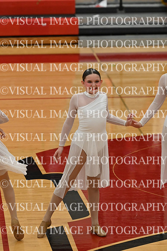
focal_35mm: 240
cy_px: 126
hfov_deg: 5.7
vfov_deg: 8.6
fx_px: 1669
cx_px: 84
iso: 3200
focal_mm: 160
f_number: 4
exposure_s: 1/400
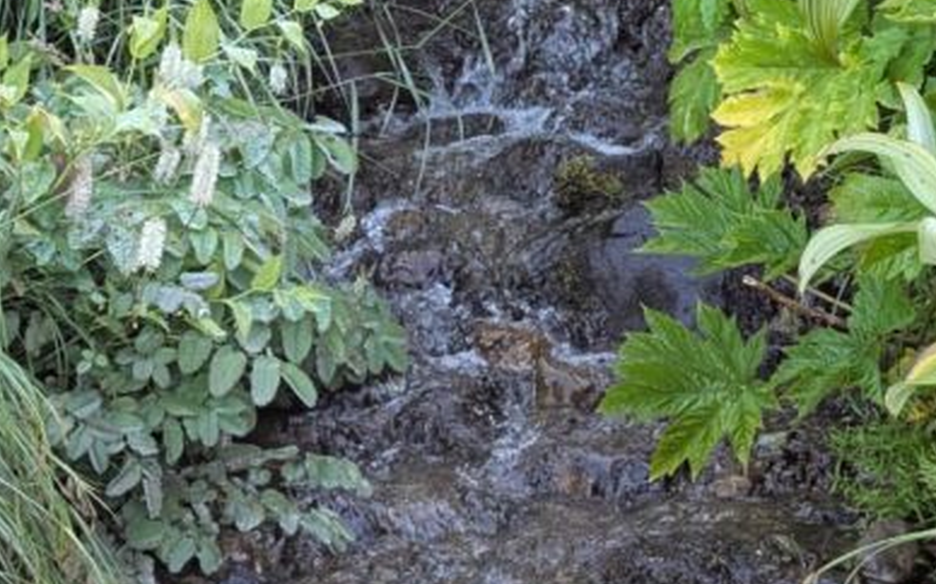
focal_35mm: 103
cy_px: 39
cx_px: 415
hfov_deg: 20.2
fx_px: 2626
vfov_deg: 12.6
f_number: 1.68
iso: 168
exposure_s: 1/241
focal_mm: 6.9
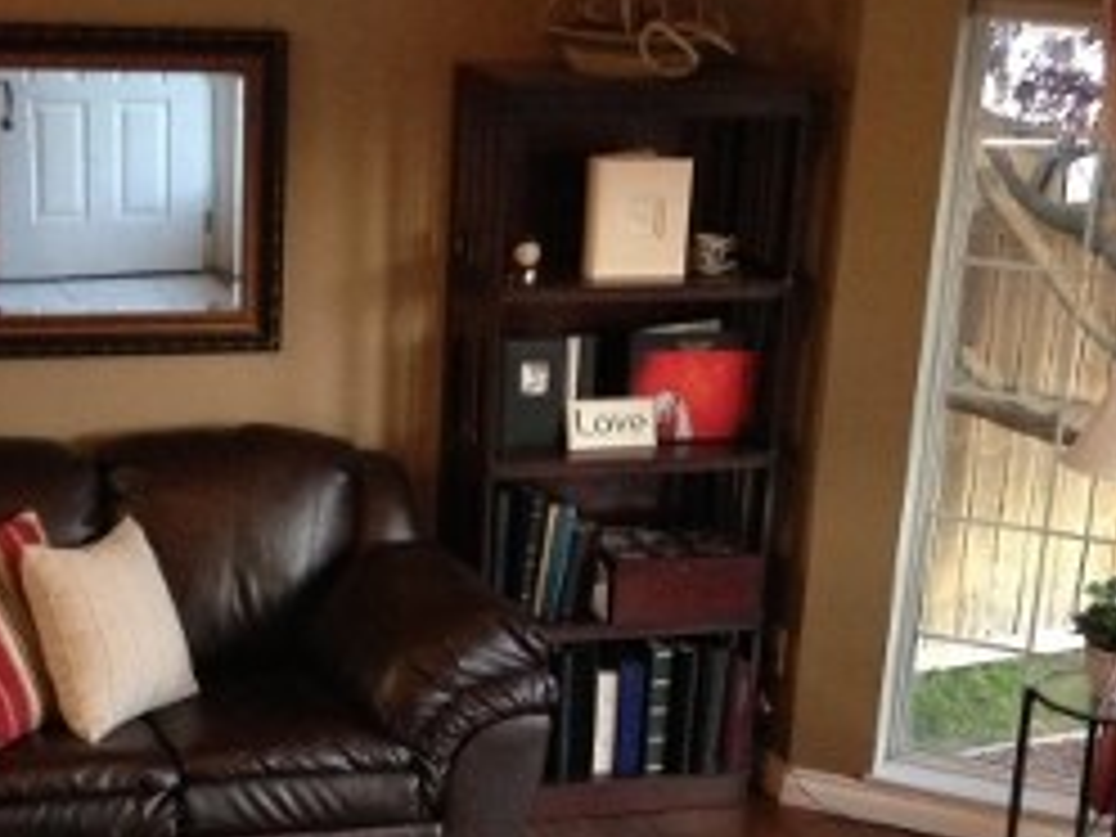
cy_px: 846
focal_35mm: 85
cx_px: 477
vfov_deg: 17.0
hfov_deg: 23.0
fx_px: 2740
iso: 320
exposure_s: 1/20
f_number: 2.4
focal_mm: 4.12
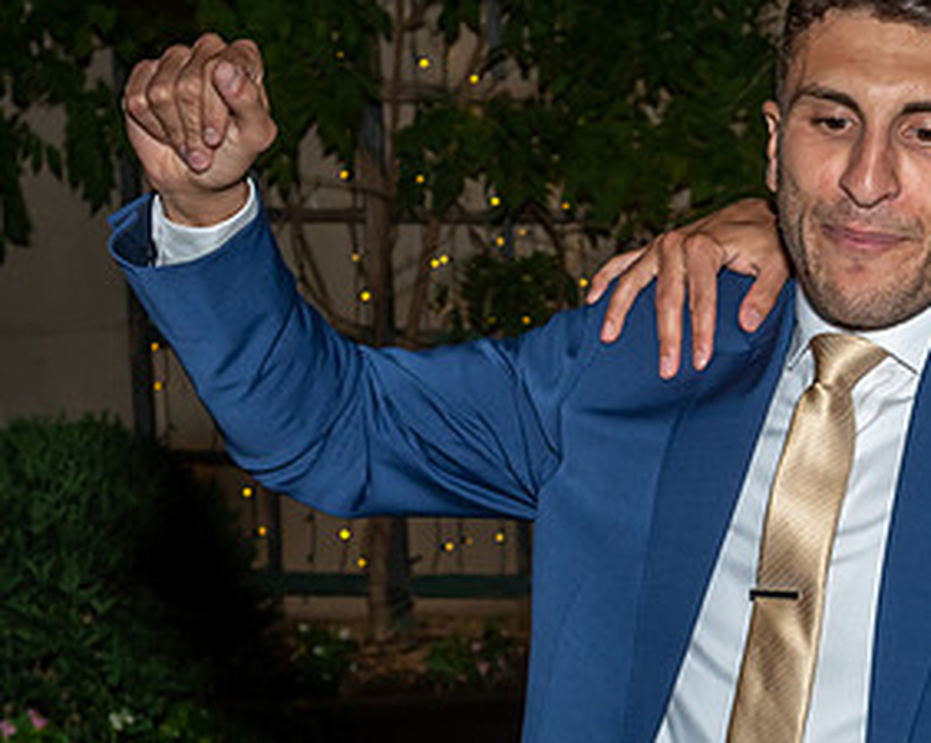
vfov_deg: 11.5
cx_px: 706
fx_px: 3688
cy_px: 506
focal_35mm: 134
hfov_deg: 14.3
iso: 500
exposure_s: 1/250
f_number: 5.6
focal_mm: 32
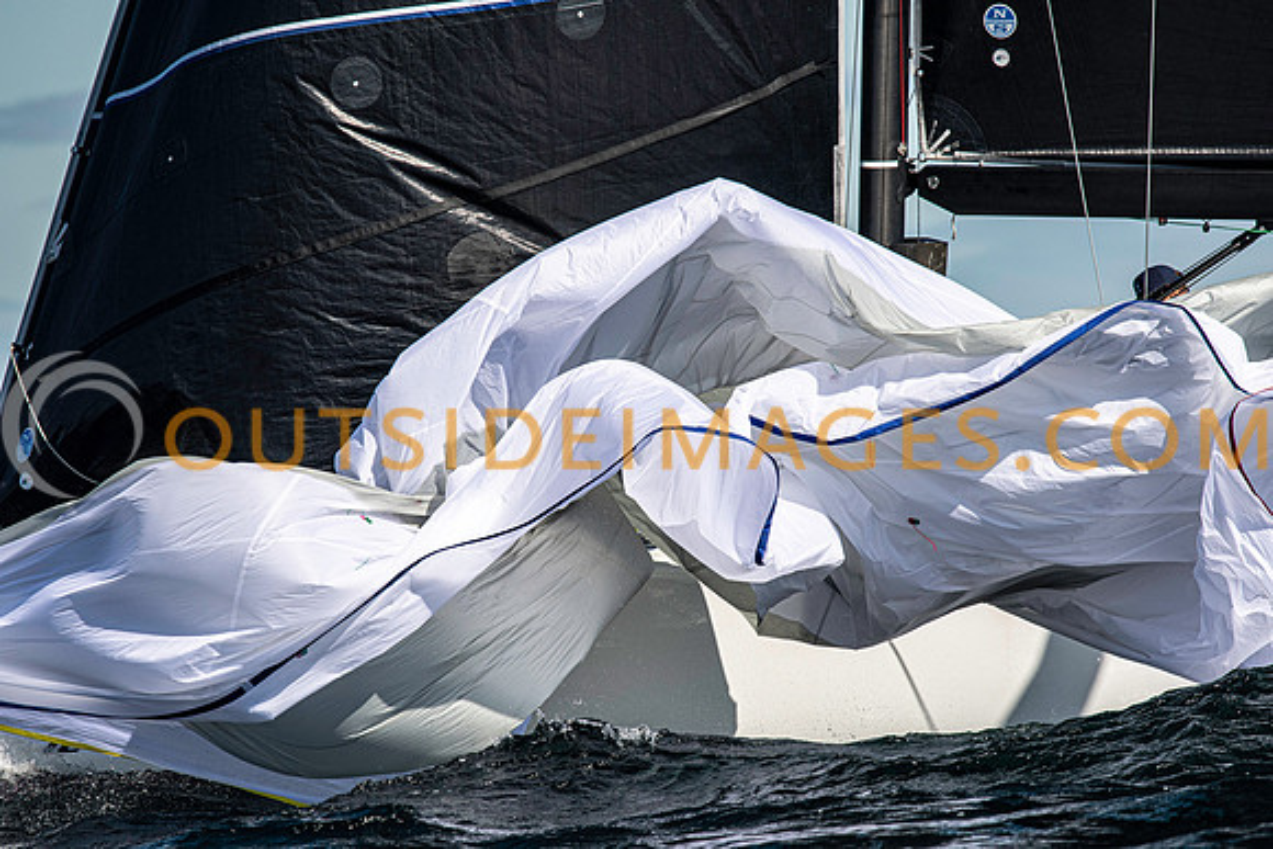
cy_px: 424
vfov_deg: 3.1
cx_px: 636
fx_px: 15915
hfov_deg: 4.6
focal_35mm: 450
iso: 320
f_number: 5
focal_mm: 300
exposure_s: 1/3200
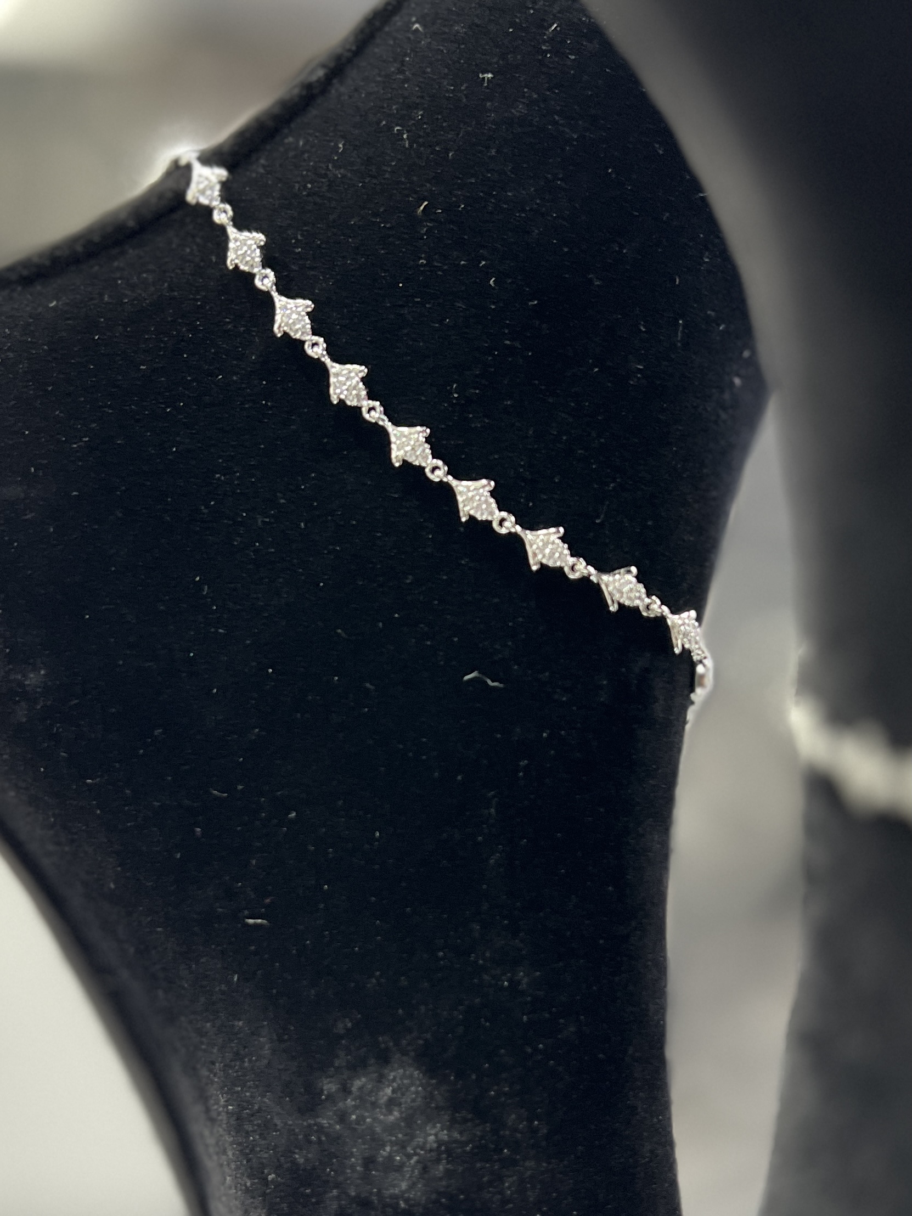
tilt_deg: -3.0
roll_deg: -2.3
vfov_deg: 67.3
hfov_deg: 53.1
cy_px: 608
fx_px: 913
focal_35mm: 26
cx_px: 456
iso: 250
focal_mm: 5.7
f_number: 1.5
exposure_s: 1/50
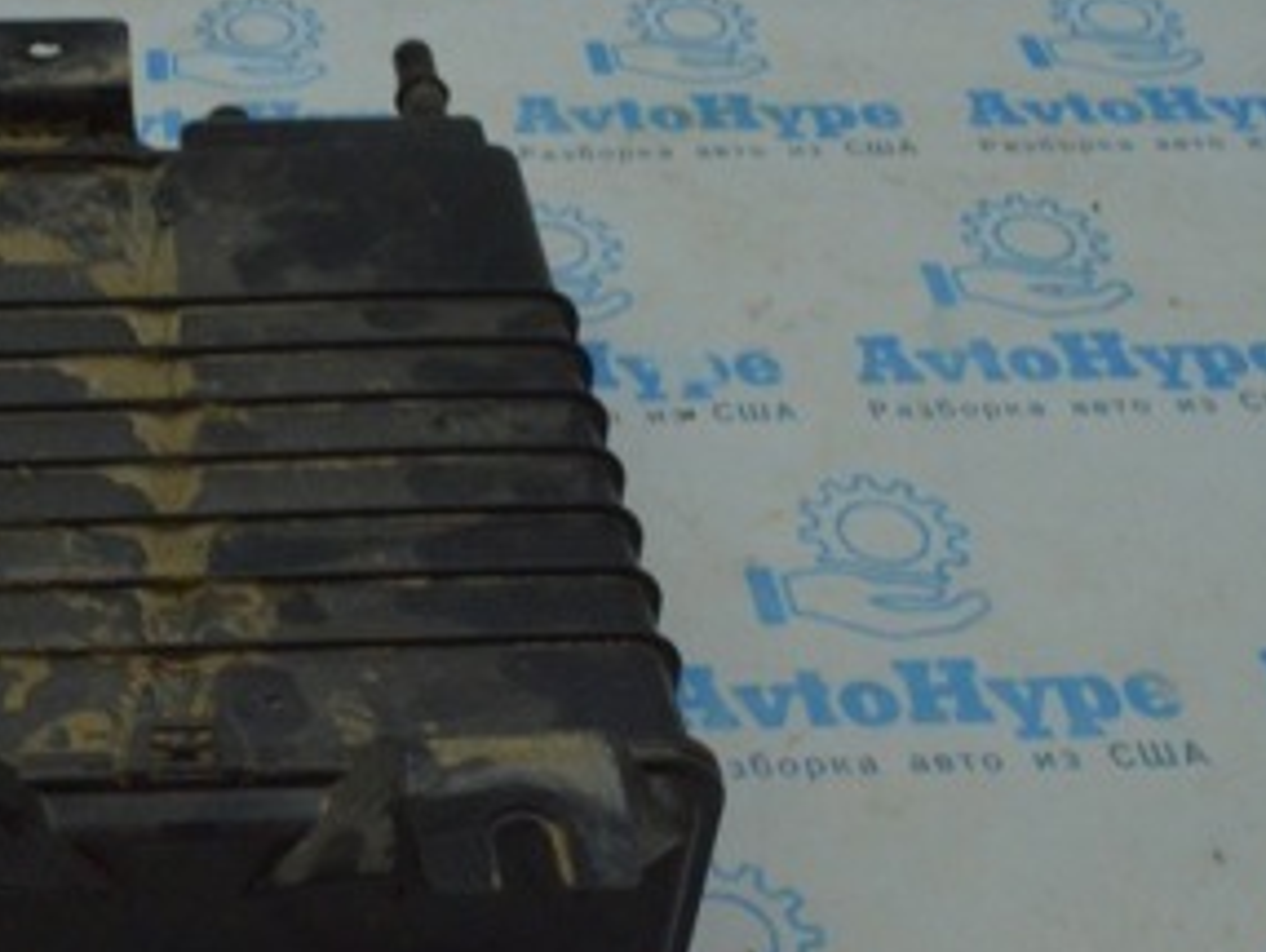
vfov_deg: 25.2
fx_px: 2123
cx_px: 106
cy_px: 383
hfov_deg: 31.5
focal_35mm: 58
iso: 2800
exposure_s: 1/50
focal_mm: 18
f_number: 22
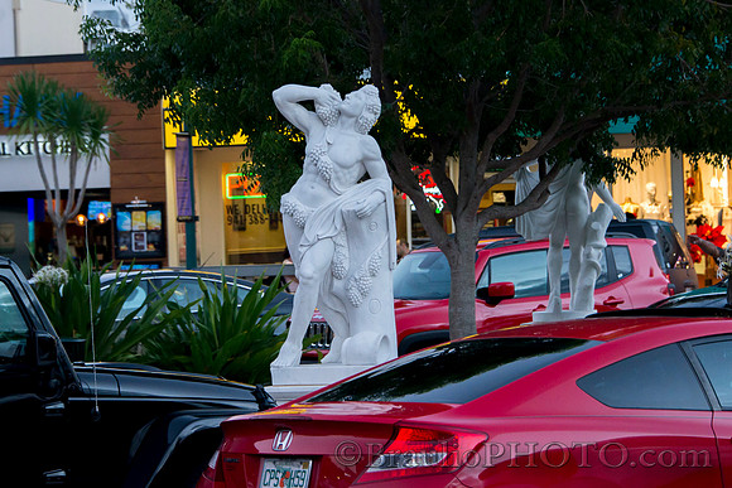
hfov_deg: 12.9
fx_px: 3248
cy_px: 161
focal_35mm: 160
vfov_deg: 8.6
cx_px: 367
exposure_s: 1/125
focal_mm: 112
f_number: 5.3
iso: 1000
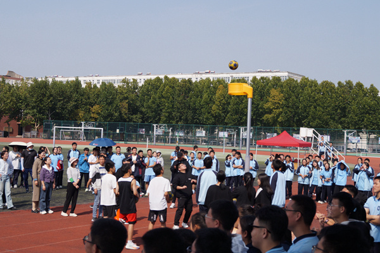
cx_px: 190
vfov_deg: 25.7
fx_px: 554
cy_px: 126
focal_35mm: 52
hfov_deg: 37.9
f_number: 8
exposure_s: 1/400
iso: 100
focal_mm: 35
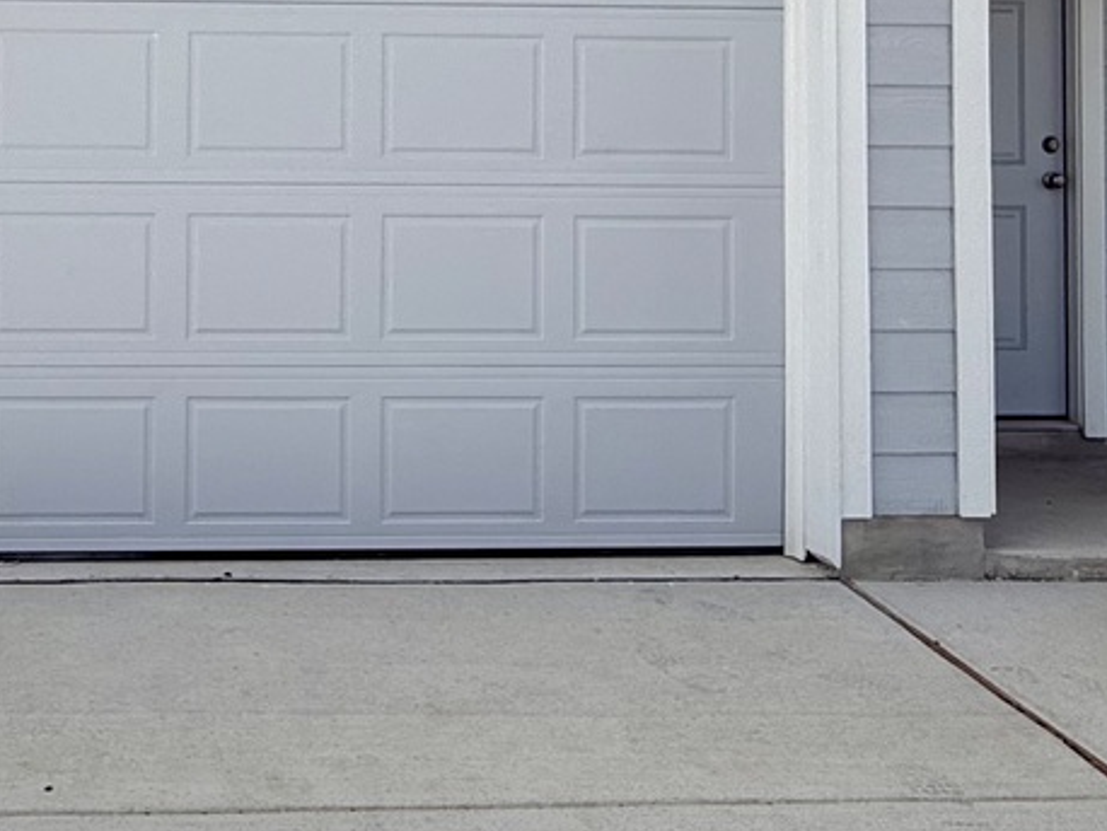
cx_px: 268
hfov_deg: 41.6
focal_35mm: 44
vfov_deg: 31.8
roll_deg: -0.3
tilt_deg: +1.7
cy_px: 130
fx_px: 1408
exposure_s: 1/2611
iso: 50
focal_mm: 2.22
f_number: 2.2
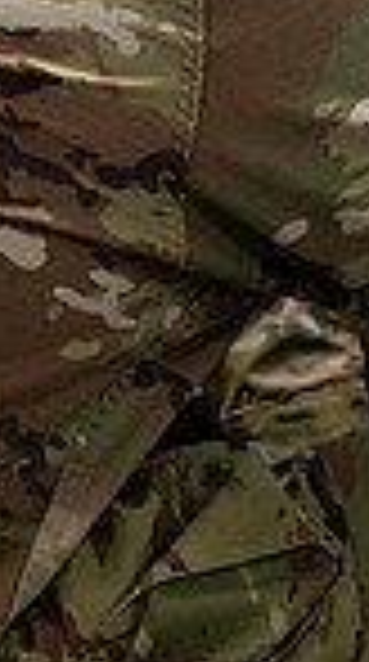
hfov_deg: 4.0
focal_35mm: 298
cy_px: -187
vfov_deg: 7.2
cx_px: 680
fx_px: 5217
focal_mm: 70
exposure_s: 1/400
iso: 2500
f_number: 4
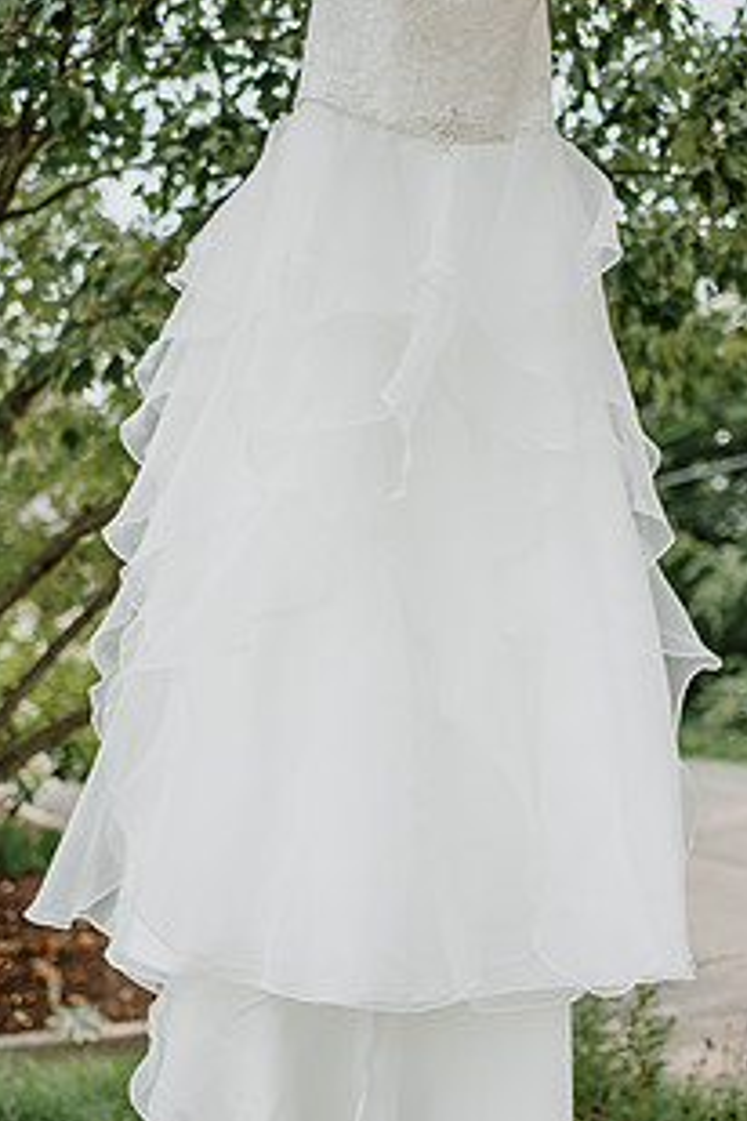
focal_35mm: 51
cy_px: 602
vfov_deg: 38.9
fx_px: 1587
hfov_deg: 26.5
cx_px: 399
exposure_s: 1/1600
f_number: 1.8
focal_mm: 35
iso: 100
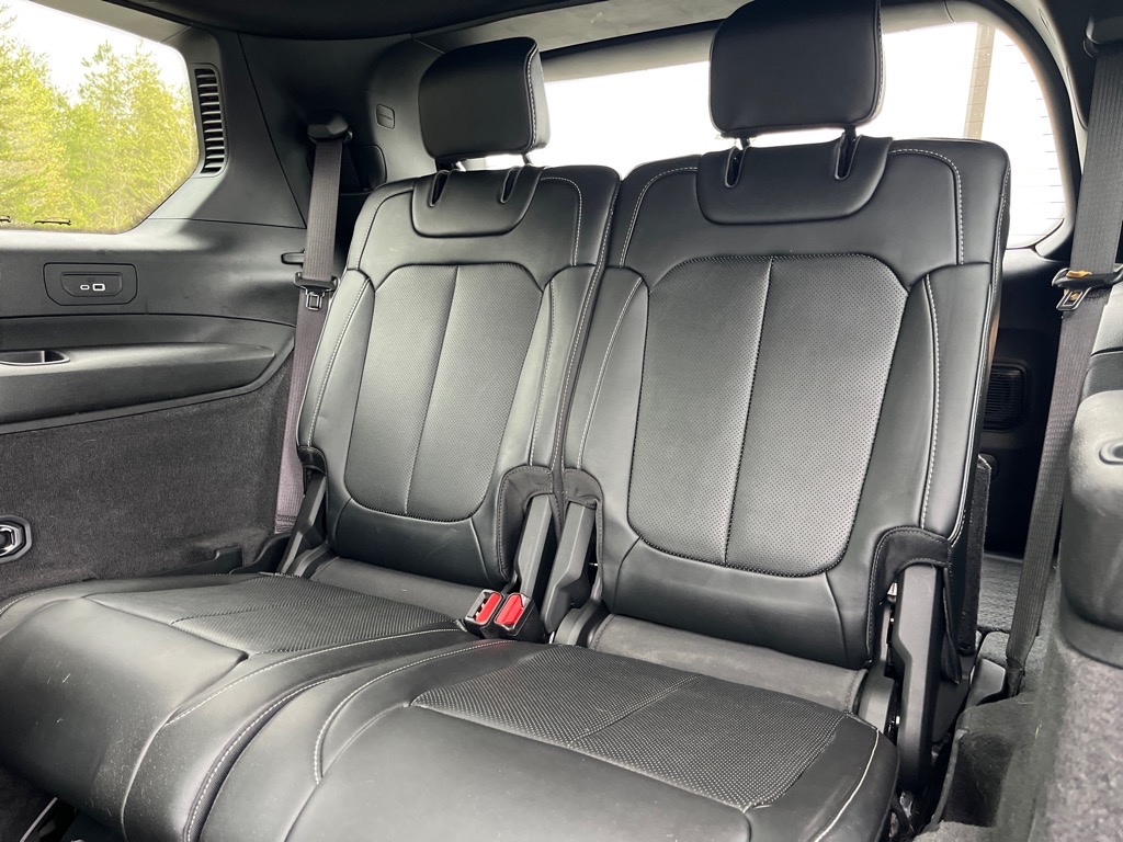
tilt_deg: -7.9
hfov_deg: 67.3
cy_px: 421
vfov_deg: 53.1
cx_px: 562
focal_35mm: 26
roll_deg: -4.2
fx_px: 843
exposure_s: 1/60
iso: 400
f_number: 1.6
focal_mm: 5.1
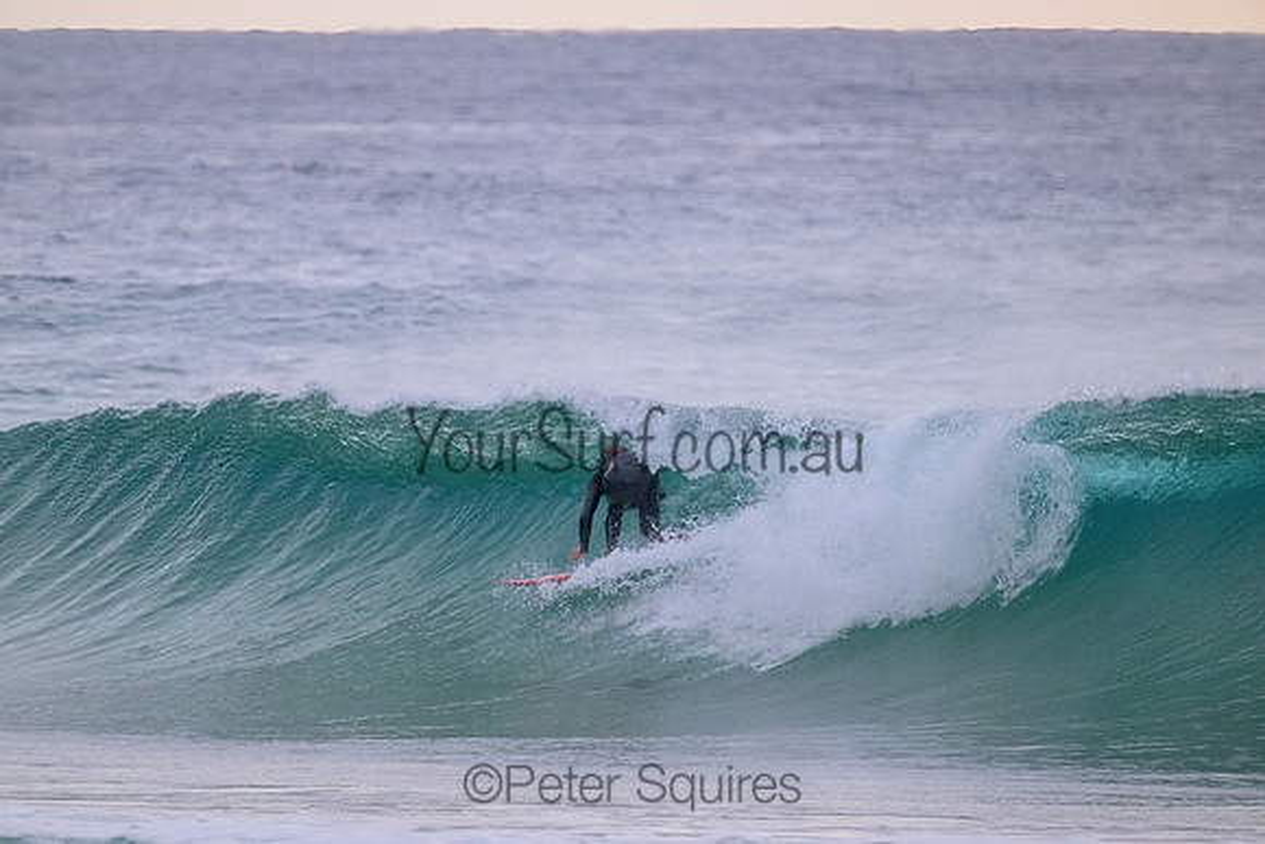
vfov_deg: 1.7
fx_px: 28116
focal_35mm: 800
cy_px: 422
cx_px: 632
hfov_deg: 2.6
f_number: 11
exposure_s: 1/320
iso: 6400
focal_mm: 800
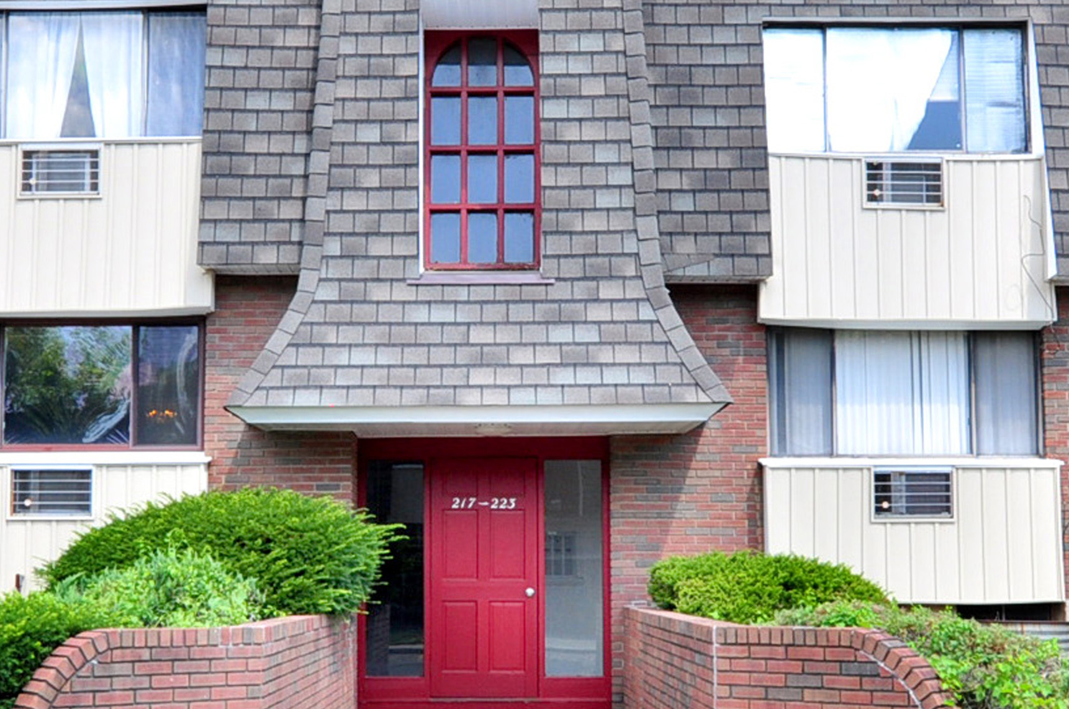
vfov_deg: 40.0
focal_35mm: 33
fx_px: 974
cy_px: 313
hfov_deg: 57.5
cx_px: 549
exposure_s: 1/100
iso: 250
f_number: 9
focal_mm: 13
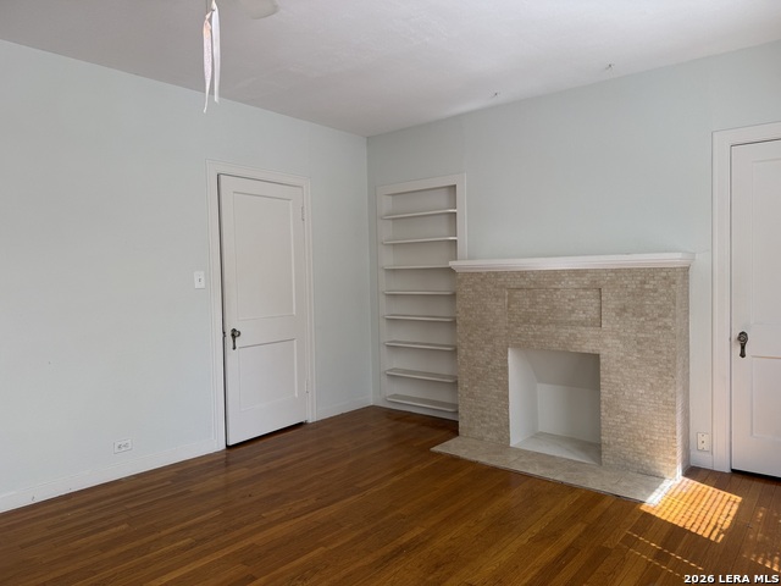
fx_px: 541
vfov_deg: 56.8
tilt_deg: -2.8
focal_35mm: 24
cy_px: 293
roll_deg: +1.0
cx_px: 390
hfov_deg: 71.6
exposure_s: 1/188
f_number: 1.78
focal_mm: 6.76
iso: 64
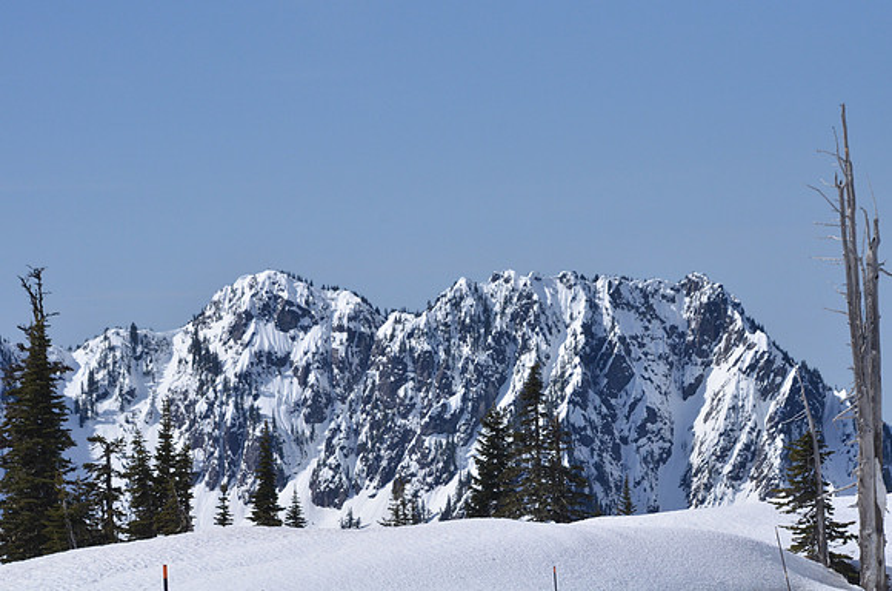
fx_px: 4079
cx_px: 446
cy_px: 296
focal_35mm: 165
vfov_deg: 8.3
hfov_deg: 12.5
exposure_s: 1/4000
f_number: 9
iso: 800
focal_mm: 110
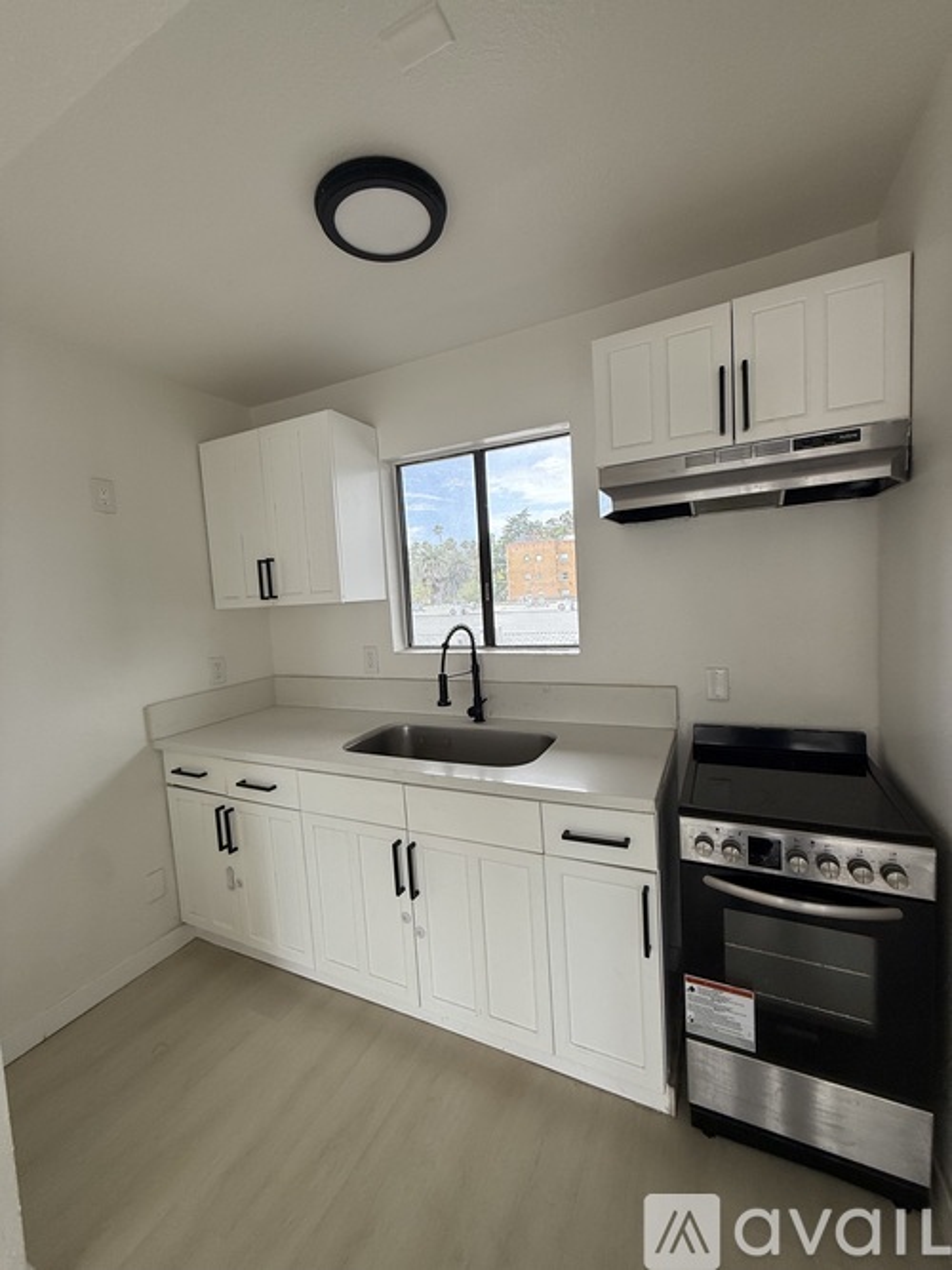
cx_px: 476
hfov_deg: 85.7
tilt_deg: -3.0
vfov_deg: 102.1
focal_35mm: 14
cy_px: 635
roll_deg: +3.9
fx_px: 514
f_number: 2.2
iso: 64
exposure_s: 1/158
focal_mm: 2.22
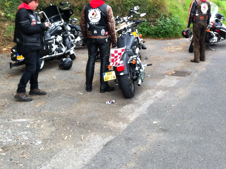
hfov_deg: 31.7
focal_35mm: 61
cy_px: 33
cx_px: 126
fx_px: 398
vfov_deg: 23.6
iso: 100
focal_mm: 3.85
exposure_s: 1/60
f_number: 2.8
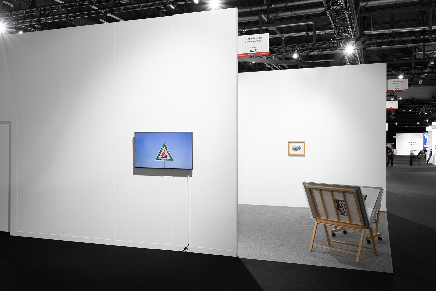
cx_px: 218
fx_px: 388
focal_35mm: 32
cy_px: 146
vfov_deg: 41.1
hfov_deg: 58.7
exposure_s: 1/2
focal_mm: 32
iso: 125
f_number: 11
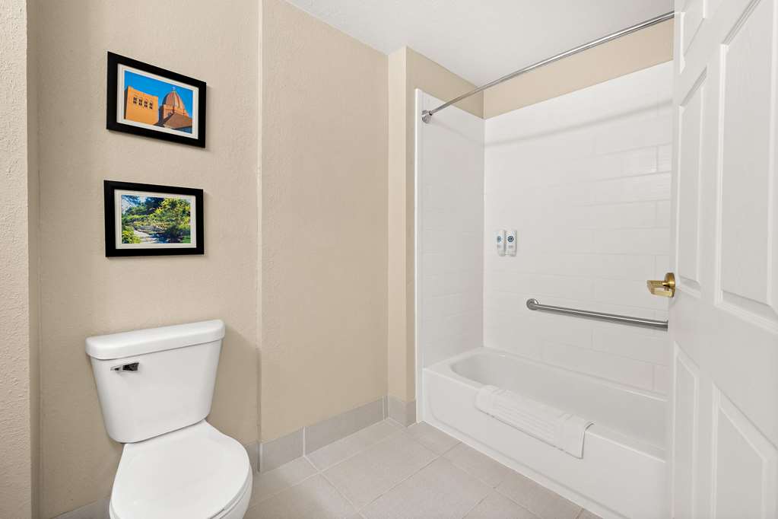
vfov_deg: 81.2
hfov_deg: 104.3
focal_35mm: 14
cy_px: 260
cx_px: 389
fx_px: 303
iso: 400
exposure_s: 1/4
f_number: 8
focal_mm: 14
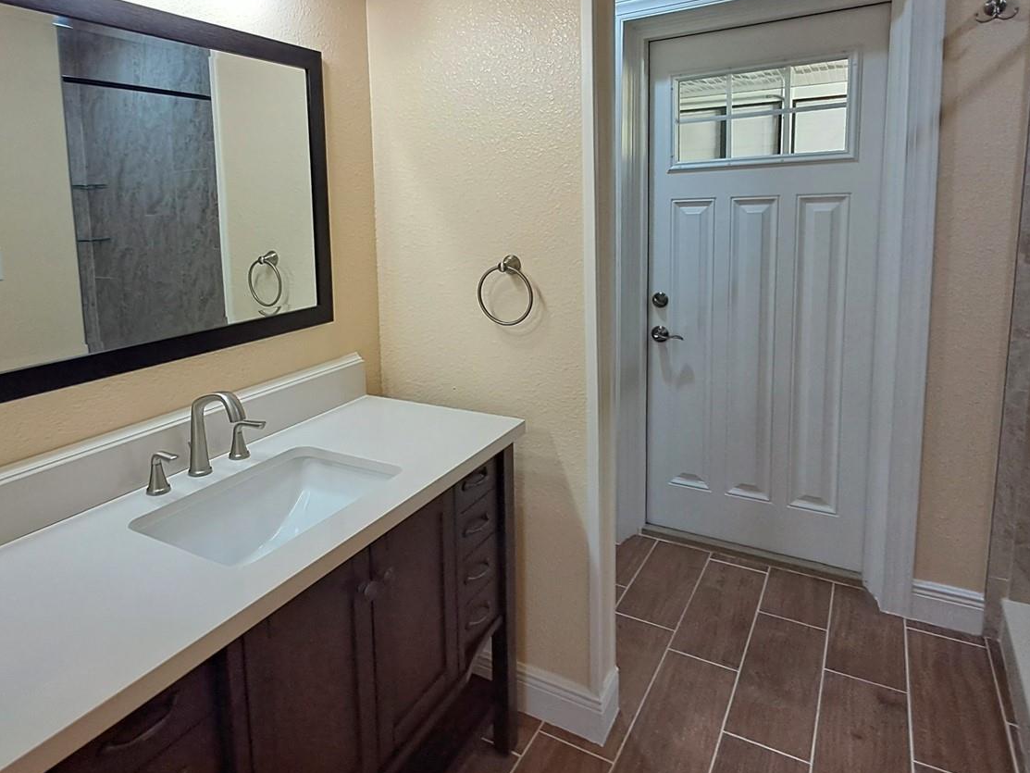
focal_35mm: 23
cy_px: 304
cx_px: 443
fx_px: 684
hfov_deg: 73.5
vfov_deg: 58.3
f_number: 2.2
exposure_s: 1/60.2
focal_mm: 1.64
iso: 50
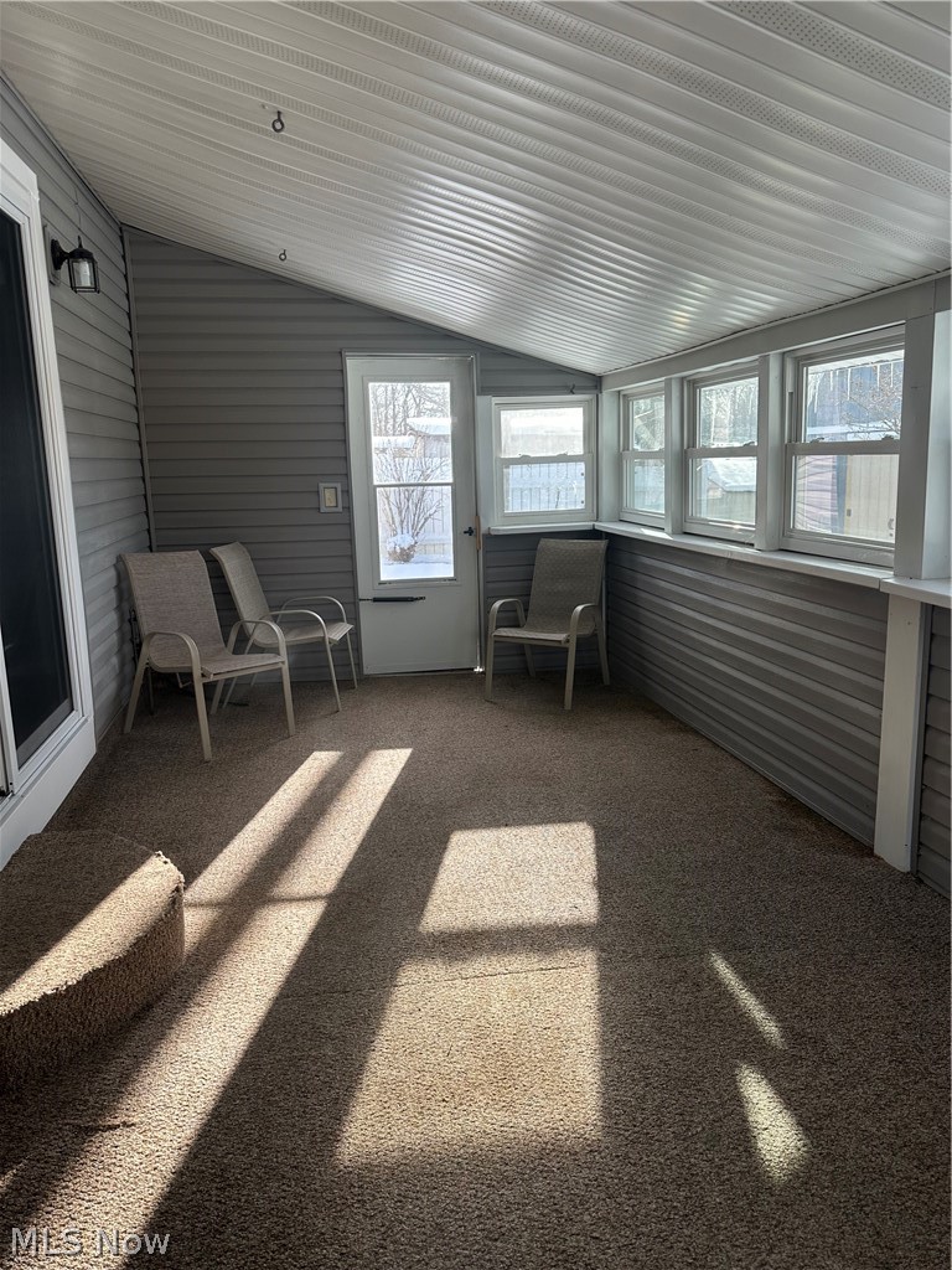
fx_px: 880
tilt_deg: -11.3
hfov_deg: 56.8
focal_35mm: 24
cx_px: 476
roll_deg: +0.7
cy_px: 635
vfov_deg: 71.6
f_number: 1.78
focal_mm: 6.86
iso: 80
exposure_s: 1/521
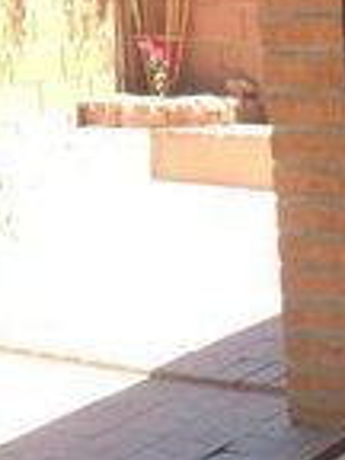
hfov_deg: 13.4
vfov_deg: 18.9
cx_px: 525
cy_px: 288
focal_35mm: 104
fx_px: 1382
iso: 50
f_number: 2.4
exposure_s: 1/149
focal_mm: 4.28
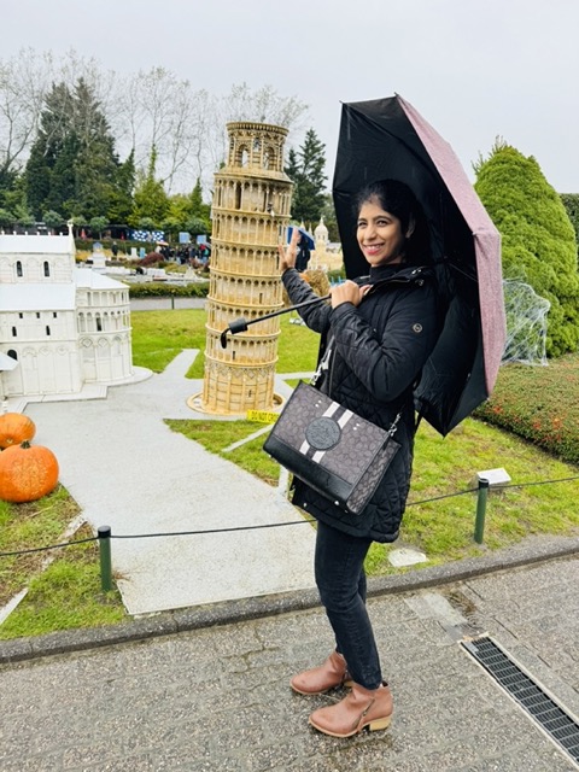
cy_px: 386
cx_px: 290
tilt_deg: -12.3
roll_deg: -2.6
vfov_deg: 71.6
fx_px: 535
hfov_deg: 56.8
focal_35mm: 24
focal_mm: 6.86
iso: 64
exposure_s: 1/167
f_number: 1.78
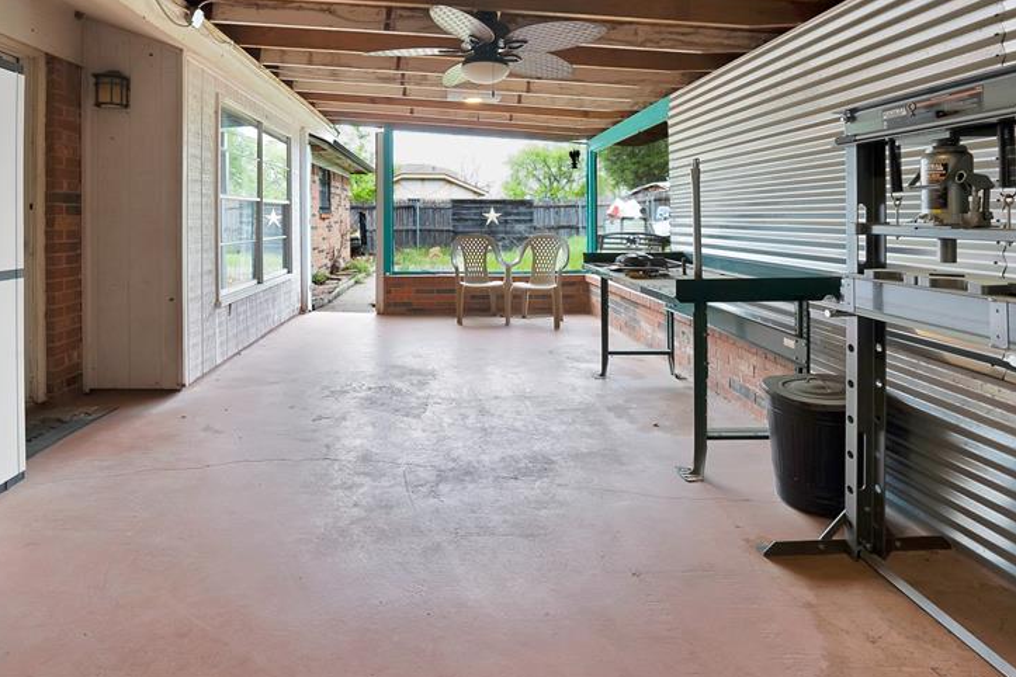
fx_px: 480
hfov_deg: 93.0
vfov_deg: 68.3
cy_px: 221
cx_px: 457
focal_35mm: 17
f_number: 9
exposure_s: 1/10
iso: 640
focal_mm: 12
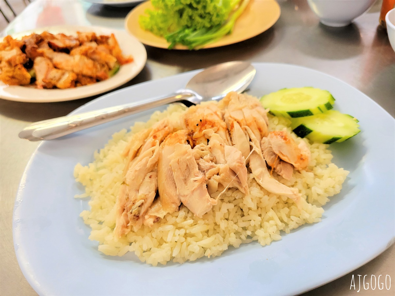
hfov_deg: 67.3
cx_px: 198
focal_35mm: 26
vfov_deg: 53.1
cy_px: 148
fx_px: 297
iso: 250
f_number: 1.8
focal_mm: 5.4
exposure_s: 1/100
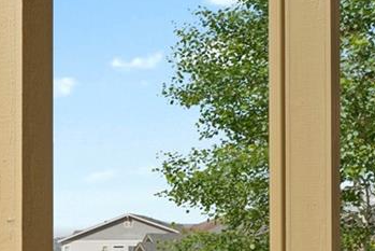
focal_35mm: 91
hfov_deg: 16.3
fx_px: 950
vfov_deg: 14.7
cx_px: -403
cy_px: 257
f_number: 9
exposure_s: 1/400
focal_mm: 19.9
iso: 400
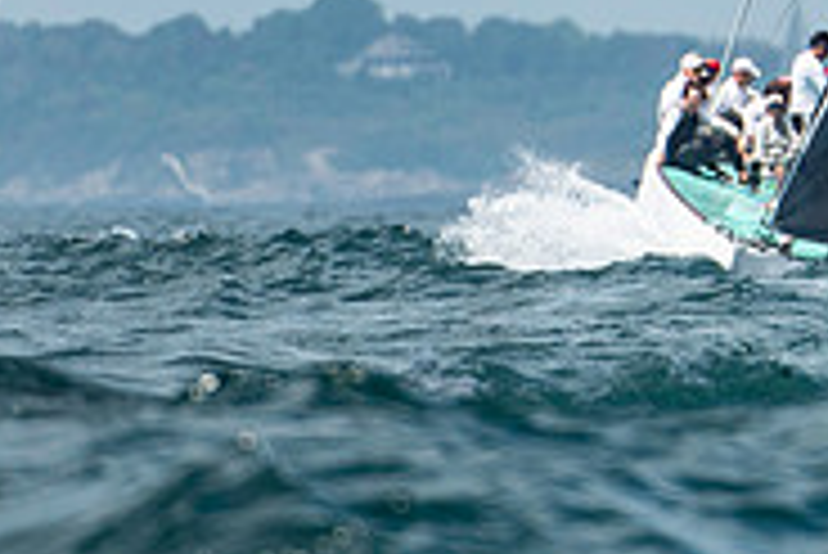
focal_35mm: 2031
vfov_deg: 0.7
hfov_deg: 1.0
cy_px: -272
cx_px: 1282
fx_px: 46748
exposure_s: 1/2000
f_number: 5.6
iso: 400
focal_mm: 400
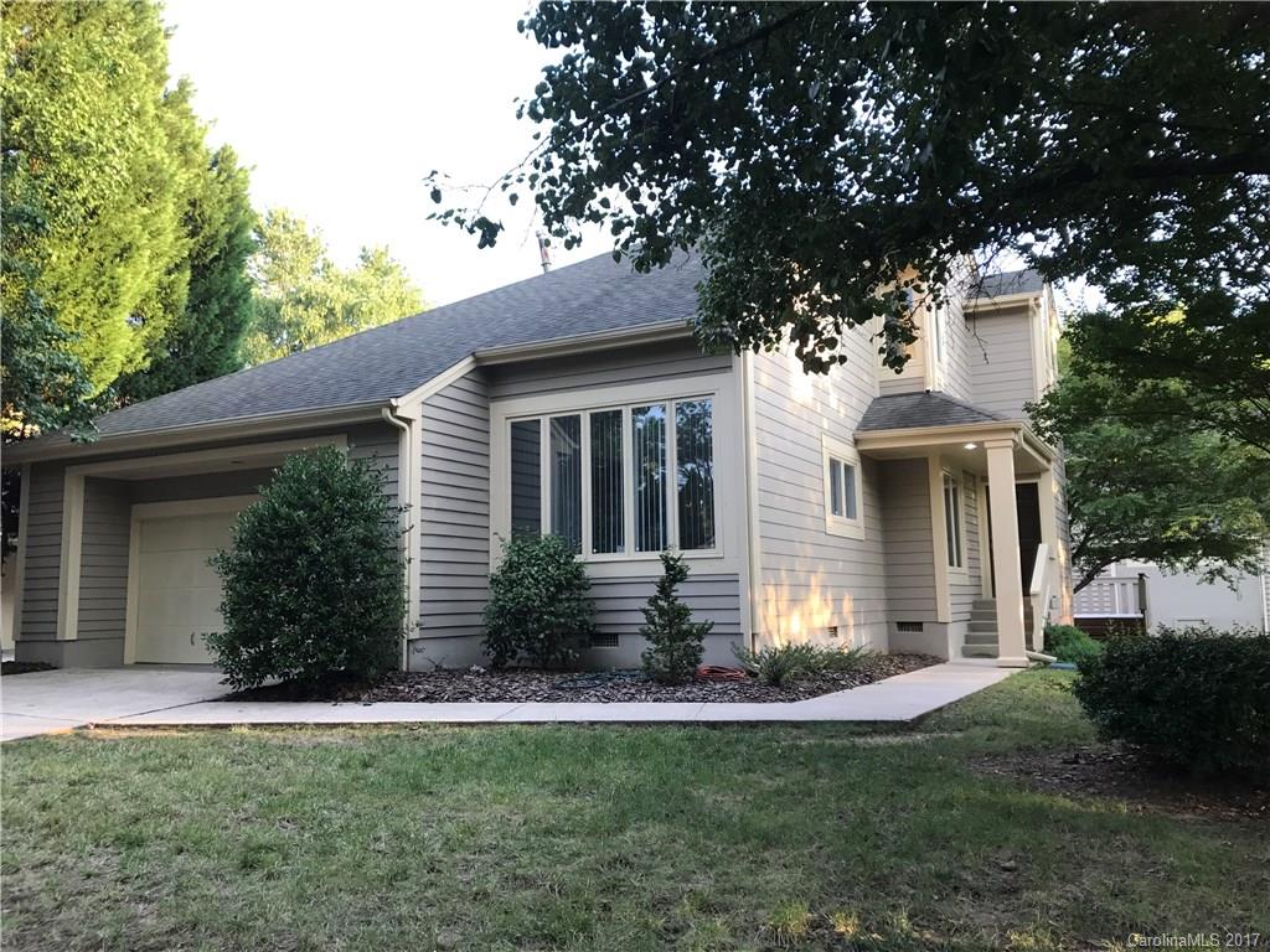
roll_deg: +0.1
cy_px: 476
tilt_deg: +8.3
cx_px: 635
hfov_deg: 63.4
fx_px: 1027
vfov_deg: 49.7
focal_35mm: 28
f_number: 1.8
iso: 40
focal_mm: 3.99
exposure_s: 1/120
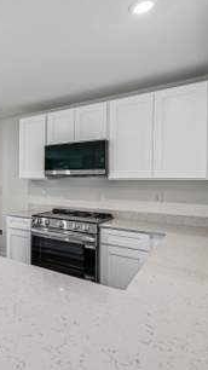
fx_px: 226
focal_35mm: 23
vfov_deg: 78.7
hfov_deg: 40.6
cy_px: 188
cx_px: -17
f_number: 8
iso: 400
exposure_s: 1/20
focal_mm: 14
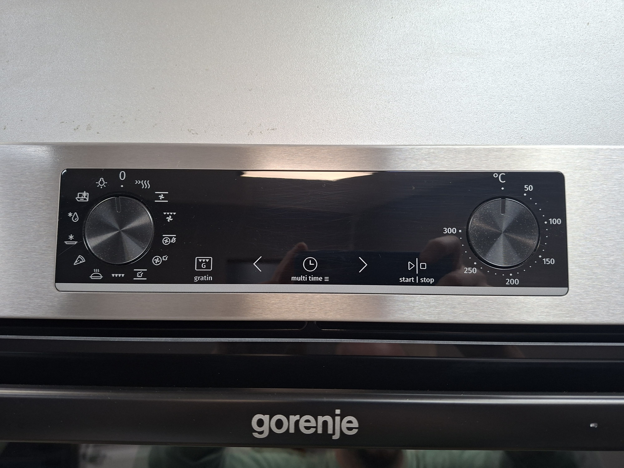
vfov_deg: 58.9
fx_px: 415
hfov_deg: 73.9
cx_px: 312
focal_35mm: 23
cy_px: 234
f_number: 1.8
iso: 160
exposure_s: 1/50
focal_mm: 5.54
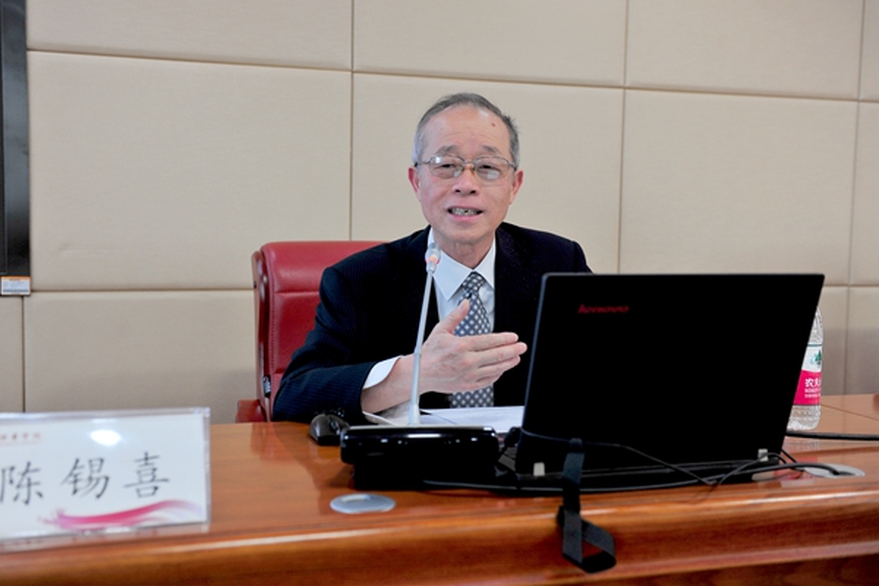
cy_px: 293
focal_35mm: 38
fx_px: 928
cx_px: 440
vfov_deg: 35.1
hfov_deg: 50.7
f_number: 3.5
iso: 400
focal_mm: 38
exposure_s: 1/125
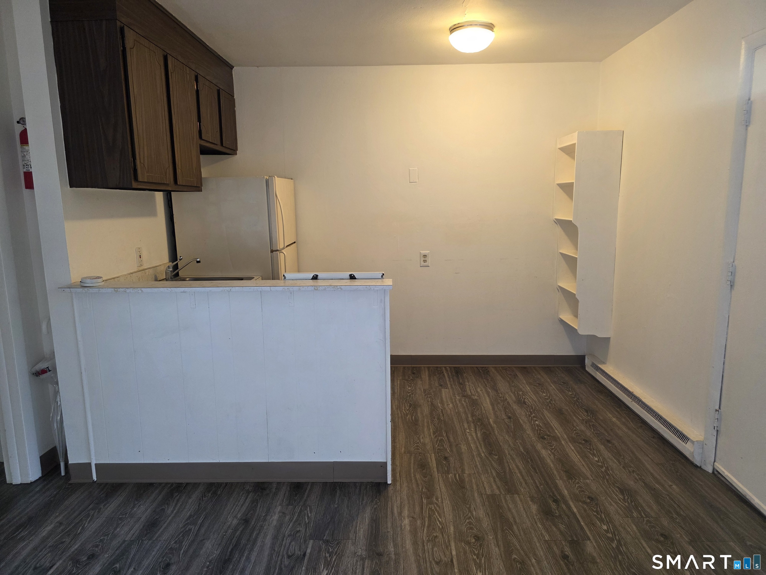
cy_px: 288
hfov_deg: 73.9
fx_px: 509
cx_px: 383
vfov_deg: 58.9
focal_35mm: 23
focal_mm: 6.3
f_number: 1.7
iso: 250
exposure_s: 1/120
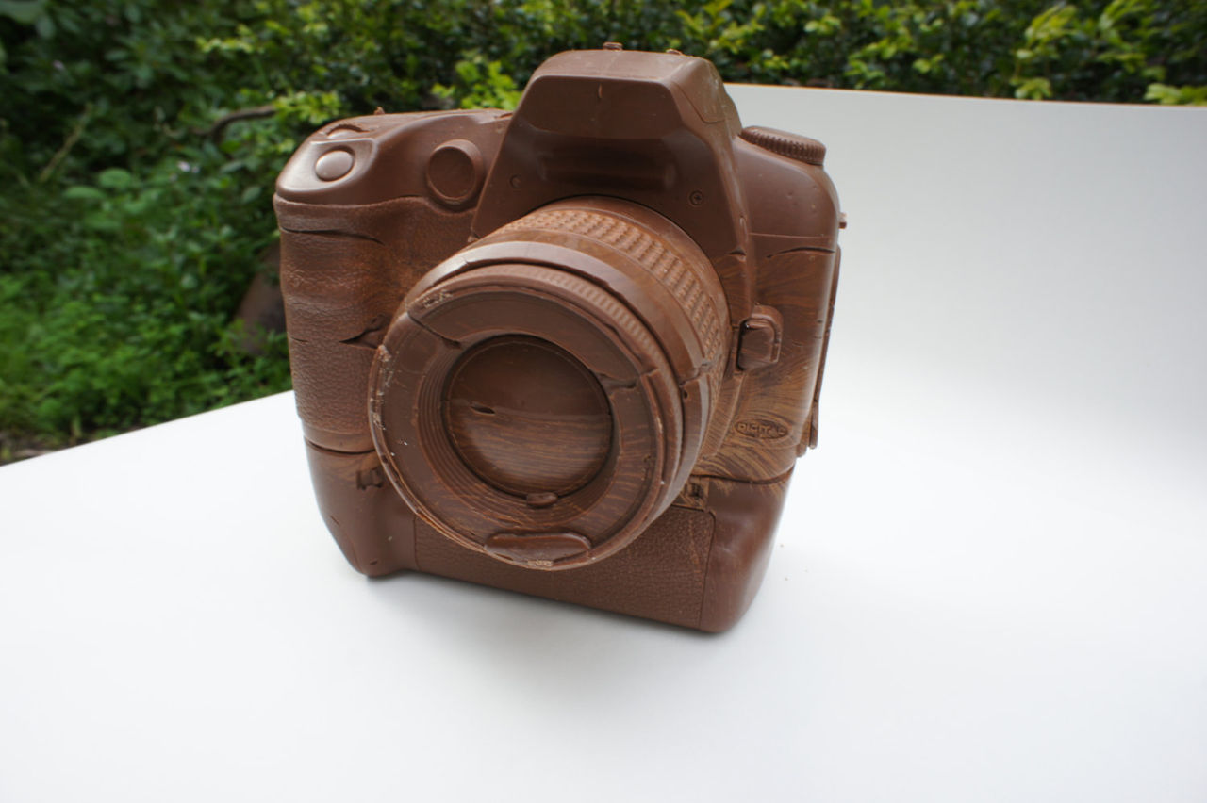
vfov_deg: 53.1
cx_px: 604
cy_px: 402
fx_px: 804
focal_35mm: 24
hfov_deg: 73.8
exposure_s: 1/30
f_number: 10
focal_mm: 16
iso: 200
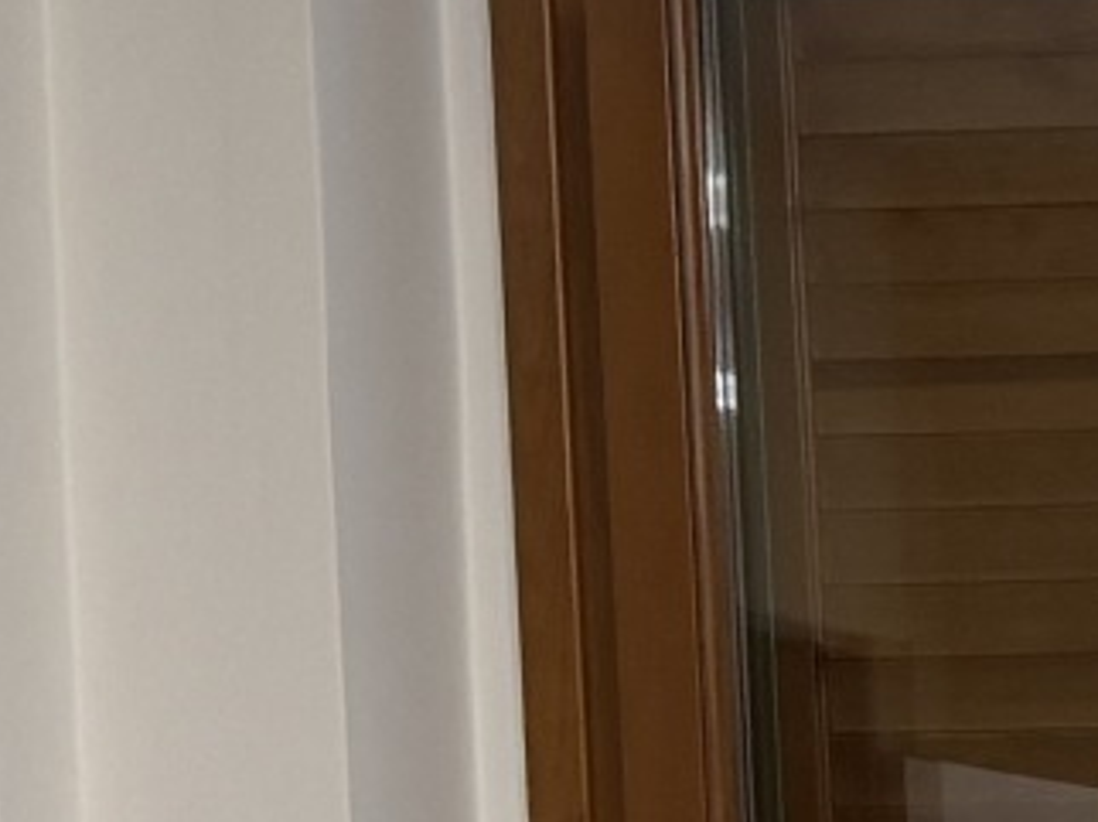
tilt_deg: -3.0
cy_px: 1511
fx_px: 6054
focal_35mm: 191
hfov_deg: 9.2
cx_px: 2673
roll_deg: +2.0
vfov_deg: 7.5
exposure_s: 1/100
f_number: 1.78
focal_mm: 6.76
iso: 200
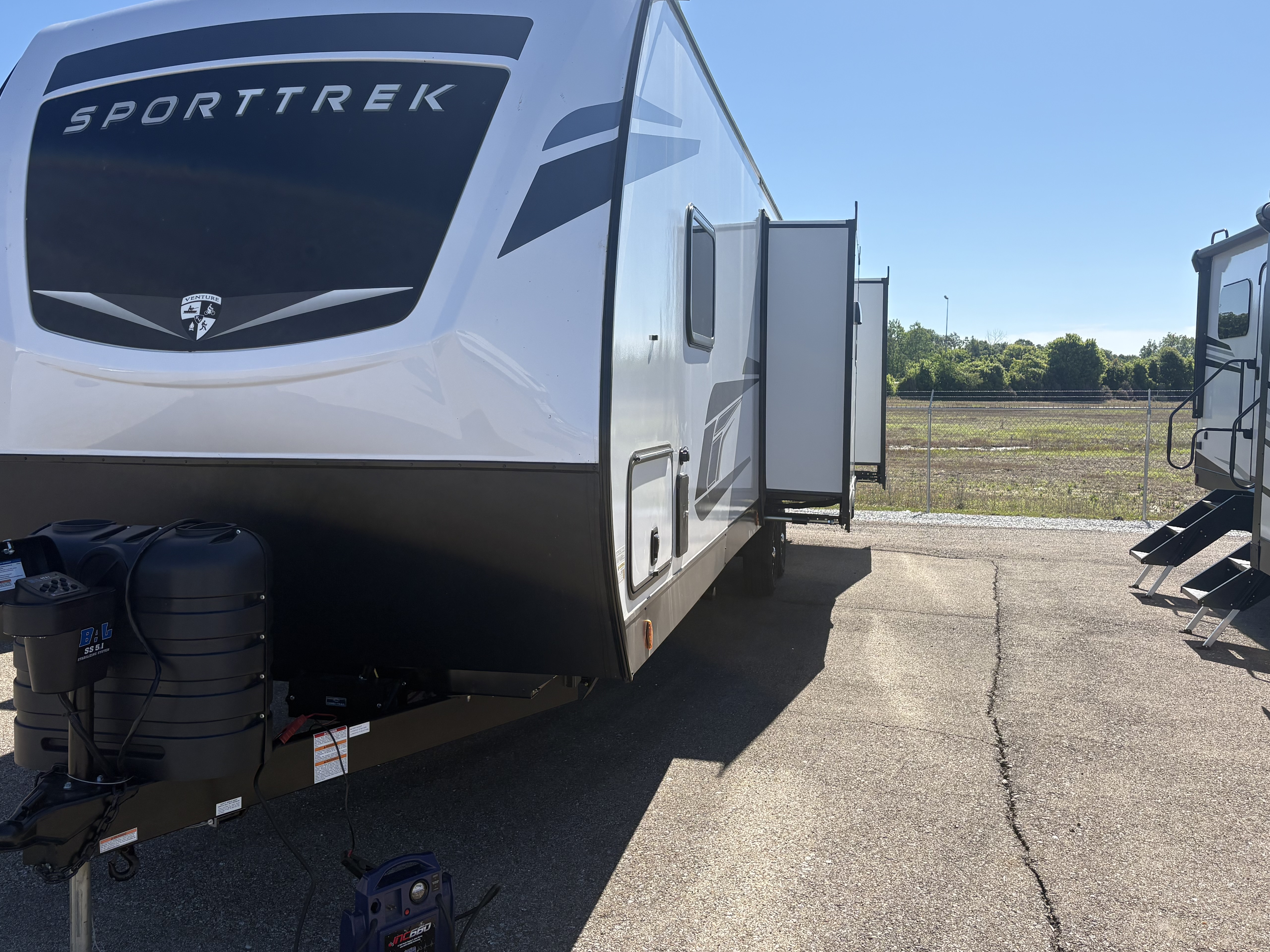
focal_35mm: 29
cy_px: 427
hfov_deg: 61.6
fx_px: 1064
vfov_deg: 48.2
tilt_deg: -1.8
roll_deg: -0.1
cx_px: 609
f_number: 1.6
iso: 50
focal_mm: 5.96
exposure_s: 1/3448
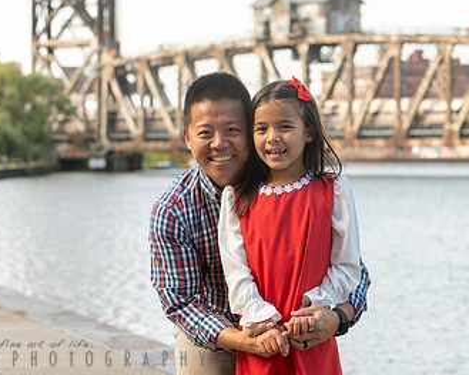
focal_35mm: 129
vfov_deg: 11.9
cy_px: 103
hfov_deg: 14.9
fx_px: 1790
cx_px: 255
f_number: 4
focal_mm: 78
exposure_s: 1/500
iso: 400
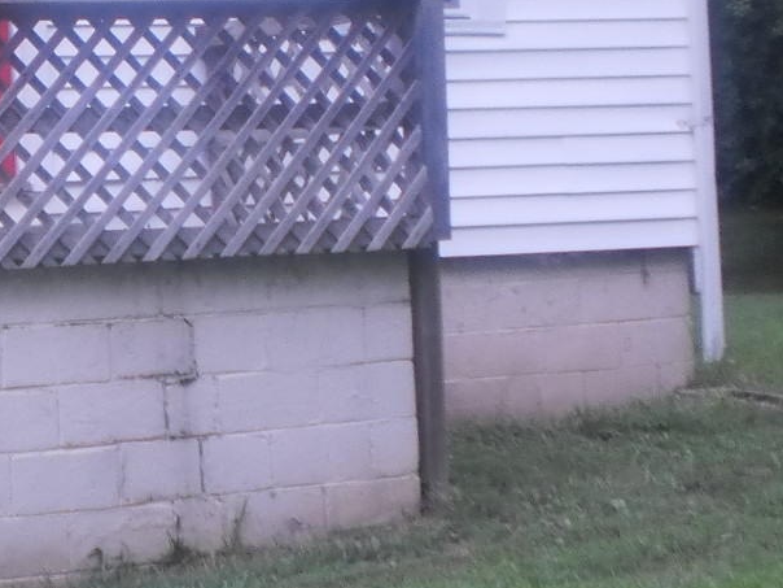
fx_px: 2760
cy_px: 57
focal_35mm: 122
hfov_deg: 15.3
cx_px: -272
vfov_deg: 12.1
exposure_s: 1/400
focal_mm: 6.3
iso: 100
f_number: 3.1
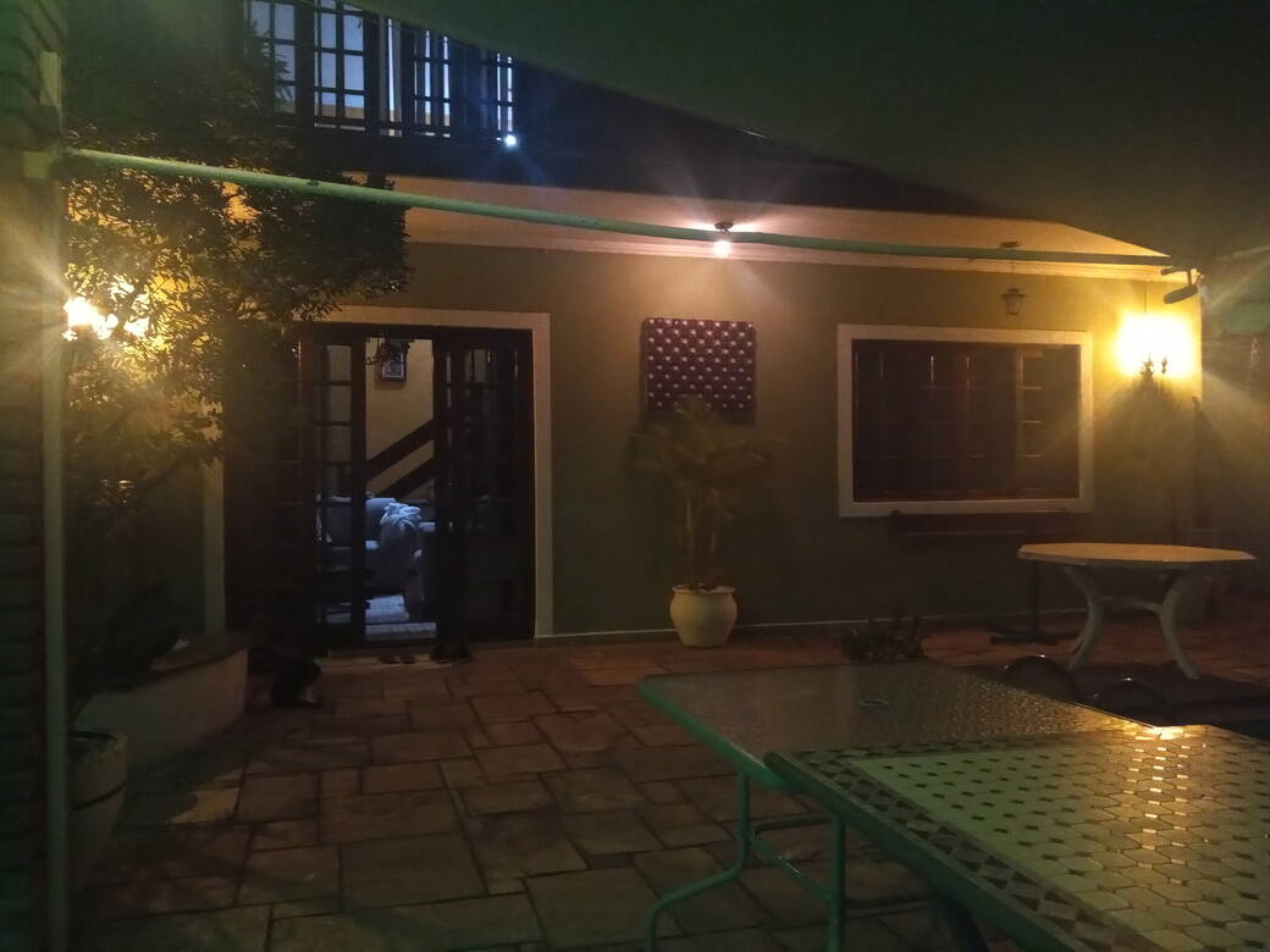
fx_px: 734
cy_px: 476
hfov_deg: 81.7
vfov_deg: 66.0
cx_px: 635
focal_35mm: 20
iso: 2719
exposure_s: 1/14.3
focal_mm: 3.54
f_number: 2
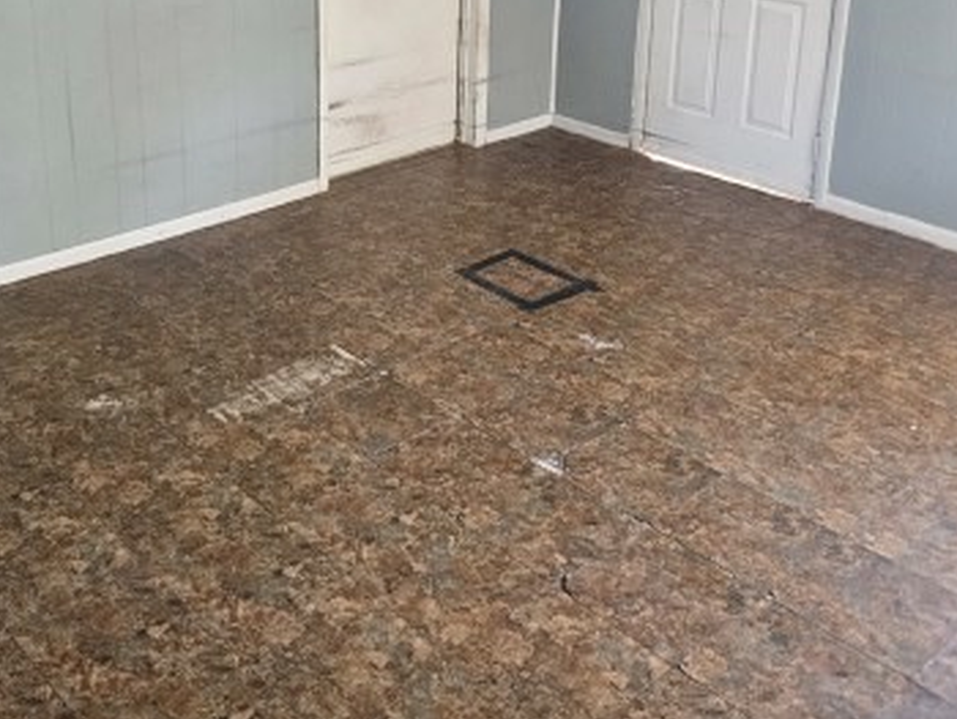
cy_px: 74
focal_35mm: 42
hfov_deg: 44.5
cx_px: 377
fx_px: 1162
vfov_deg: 32.7
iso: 640
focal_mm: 6.3
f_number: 1.7
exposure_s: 1/120
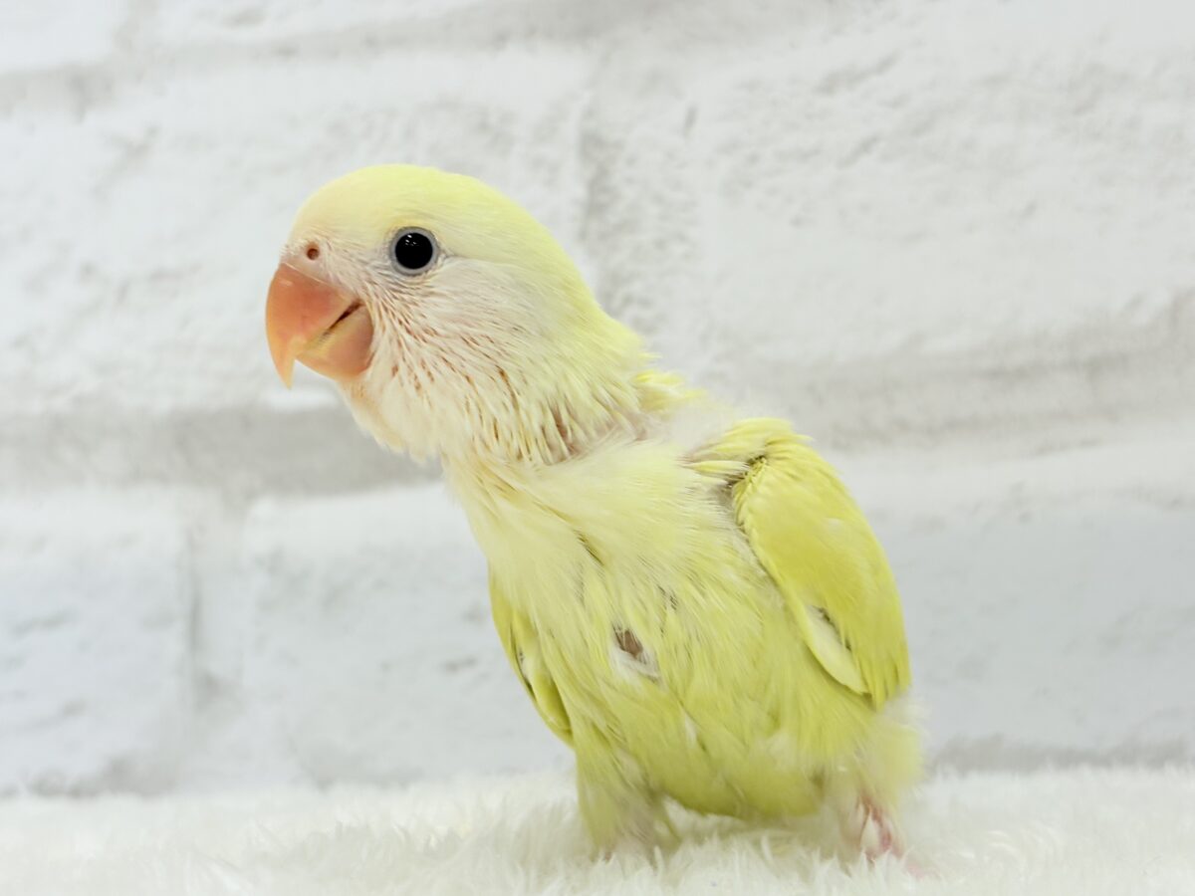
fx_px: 1795
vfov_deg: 28.0
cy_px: 448
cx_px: 598
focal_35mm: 52
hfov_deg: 36.8
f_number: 1.6
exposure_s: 1/100
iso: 64
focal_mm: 5.96
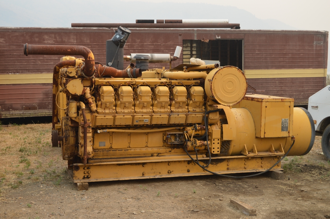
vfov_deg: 26.4
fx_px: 467
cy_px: 110
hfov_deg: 38.9
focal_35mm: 51
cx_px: 165
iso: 125
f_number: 5.6
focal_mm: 34
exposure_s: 1/125
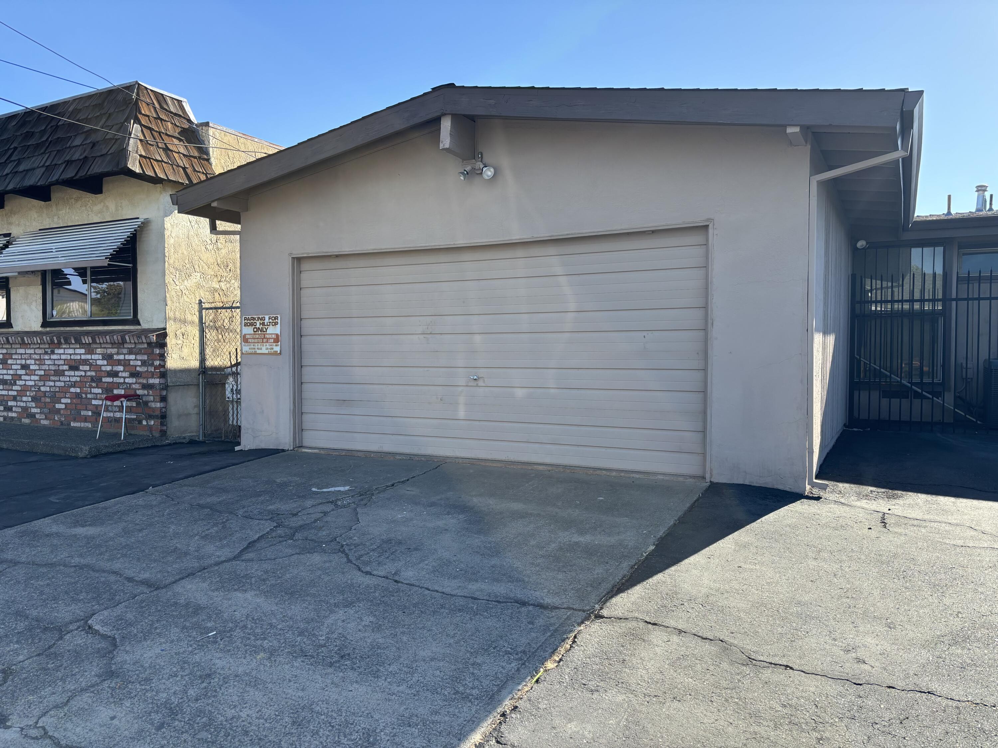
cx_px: 499
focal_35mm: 26
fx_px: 750
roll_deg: -0.2
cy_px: 374
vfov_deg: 53.1
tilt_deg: -1.4
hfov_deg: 67.3
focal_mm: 5.96
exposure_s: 1/1233
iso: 50
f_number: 1.6
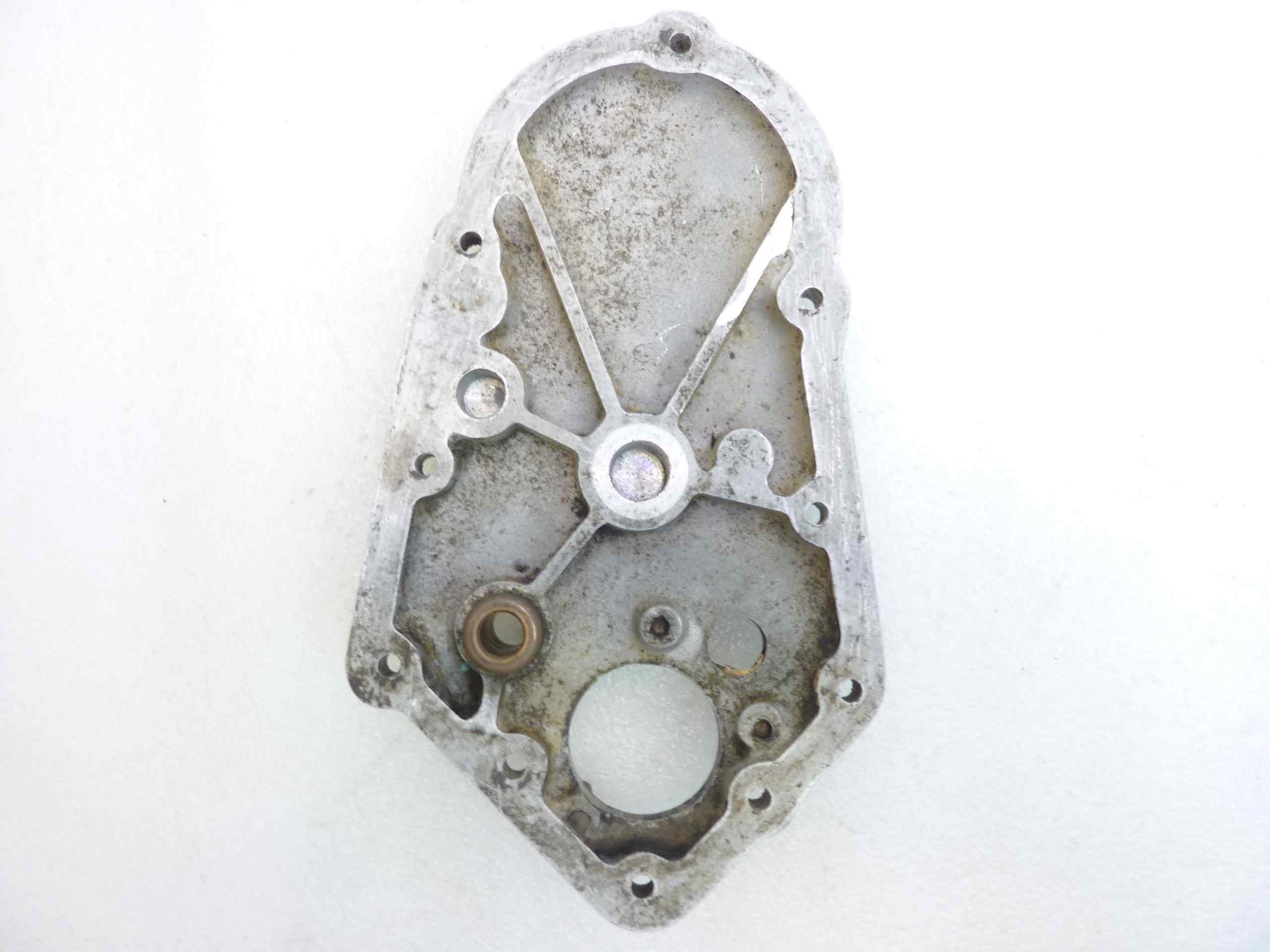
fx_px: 917
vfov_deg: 54.9
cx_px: 635
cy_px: 476
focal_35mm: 25
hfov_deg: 69.4
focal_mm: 4.1
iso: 80
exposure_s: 1/10
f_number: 3.3
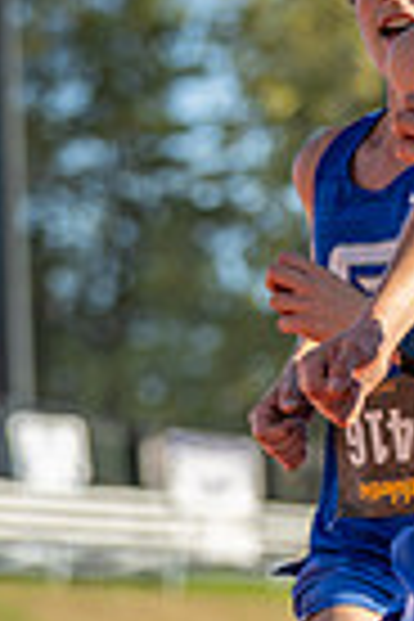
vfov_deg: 6.6
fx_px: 5330
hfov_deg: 4.4
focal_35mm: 309
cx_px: 418
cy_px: 684
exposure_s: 1/1000
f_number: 2.8
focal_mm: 95
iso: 90
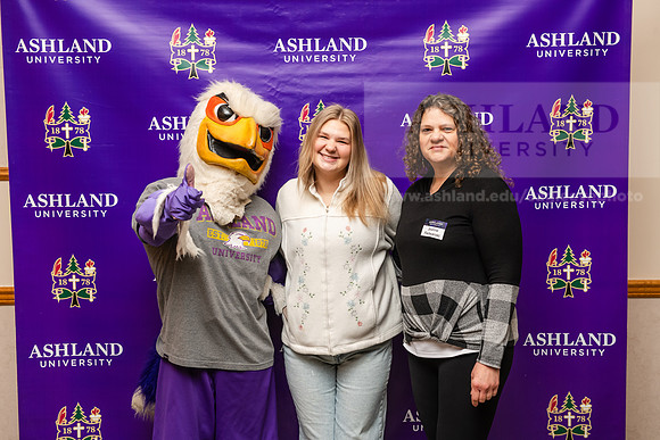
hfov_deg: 35.6
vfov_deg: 24.2
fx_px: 1027
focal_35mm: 56
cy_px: 220
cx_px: 330
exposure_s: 1/200
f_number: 5.6
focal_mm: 56
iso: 1000
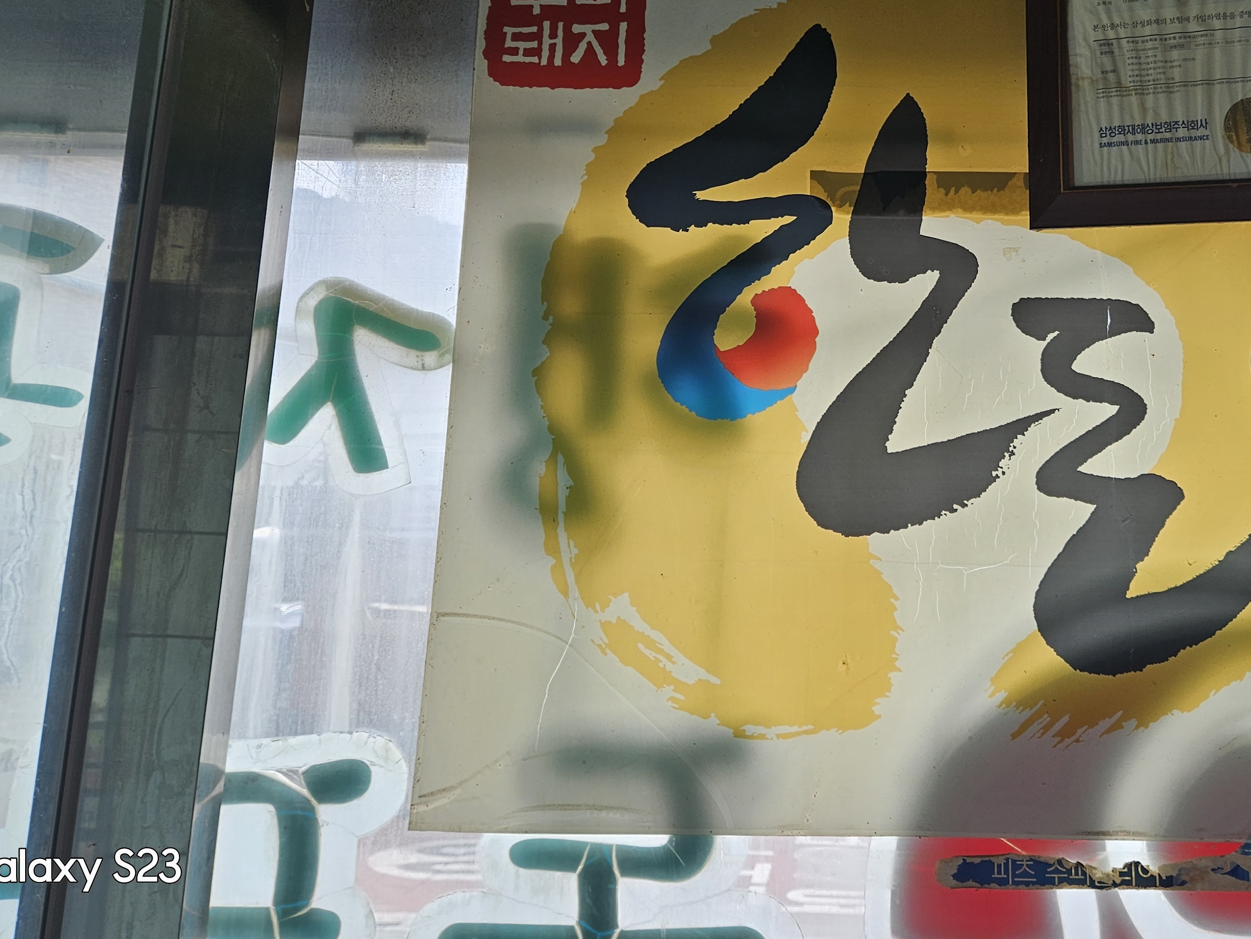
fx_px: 1337
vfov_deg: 37.7
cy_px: 232
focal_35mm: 37
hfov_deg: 48.9
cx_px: 874
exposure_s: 1/220
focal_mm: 5.4
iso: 25
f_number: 1.8
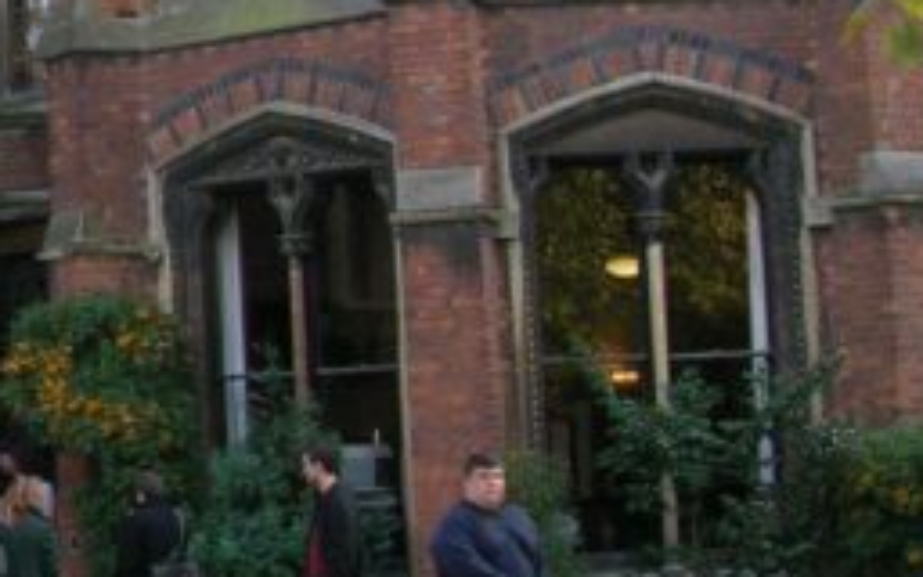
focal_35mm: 108
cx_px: -418
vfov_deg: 12.0
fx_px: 2717
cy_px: 25
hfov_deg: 17.5
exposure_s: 1/31.2
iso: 50
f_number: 4.9
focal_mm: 5.7
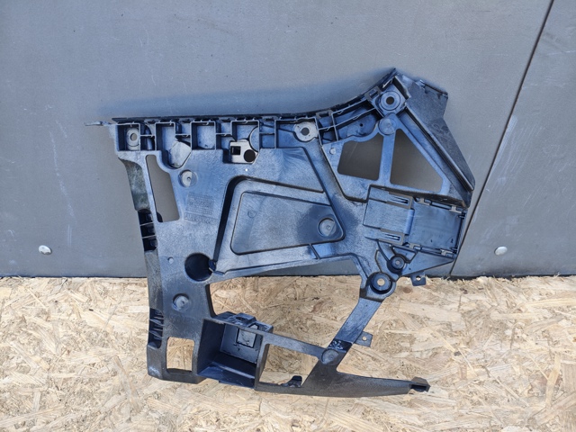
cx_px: 288
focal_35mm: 26
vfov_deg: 53.1
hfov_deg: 67.3
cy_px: 216
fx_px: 433
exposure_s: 1/444
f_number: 1.5
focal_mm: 4.94
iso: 160
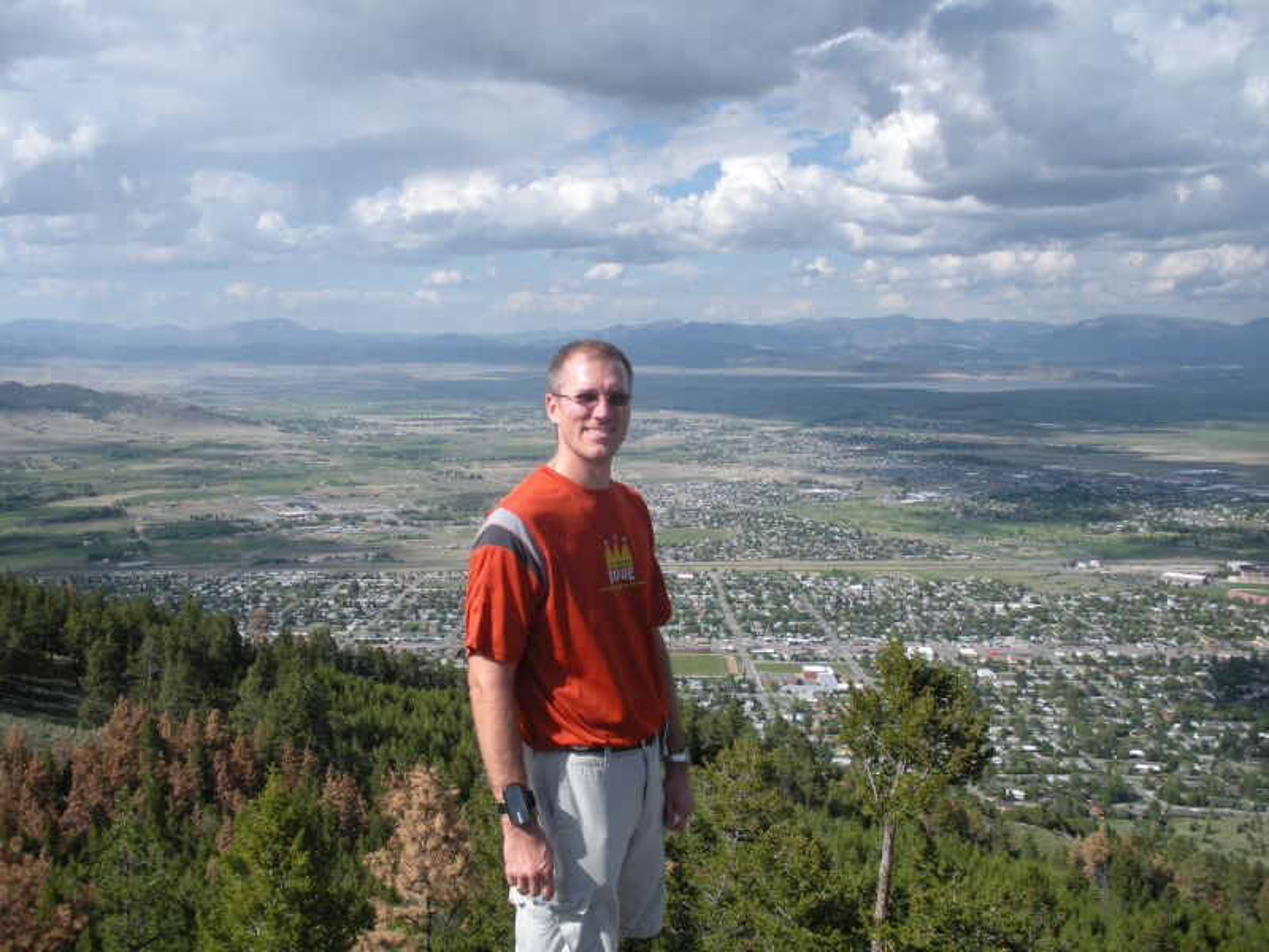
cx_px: 634
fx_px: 1320
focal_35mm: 36
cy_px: 476
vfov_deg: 39.7
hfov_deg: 51.4
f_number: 3.5
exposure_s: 1/750
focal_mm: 6.3
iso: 64
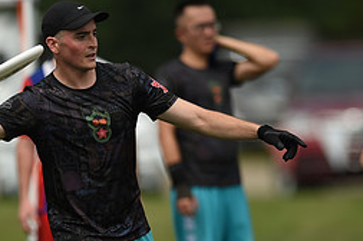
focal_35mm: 918
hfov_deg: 2.2
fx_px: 9245
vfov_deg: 1.5
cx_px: 103
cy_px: 212
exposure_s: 1/2500
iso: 100
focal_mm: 400
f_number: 2.8
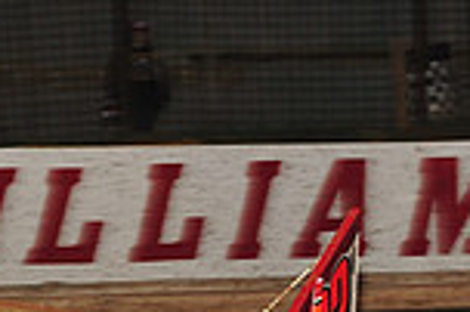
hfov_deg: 5.4
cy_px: 544
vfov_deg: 3.6
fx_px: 4982
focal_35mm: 382
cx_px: -9
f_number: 7.1
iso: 1000
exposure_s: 1/320
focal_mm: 100
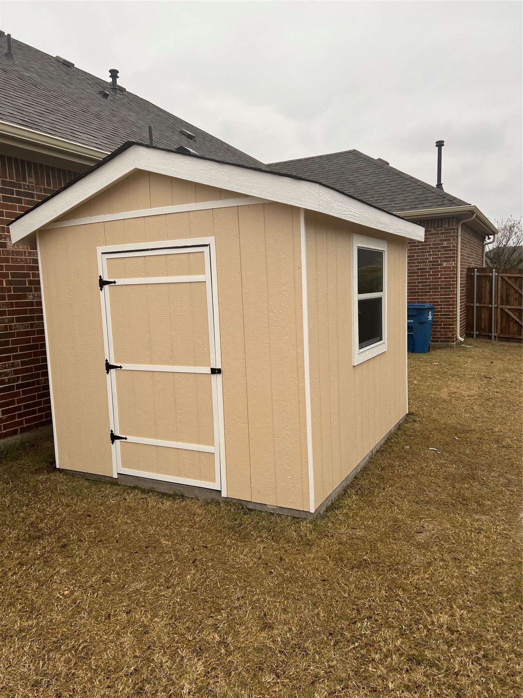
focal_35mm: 26
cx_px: 262
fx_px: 524
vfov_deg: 67.3
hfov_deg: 53.1
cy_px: 349
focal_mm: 5.7
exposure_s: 1/121
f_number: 1.5
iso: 32
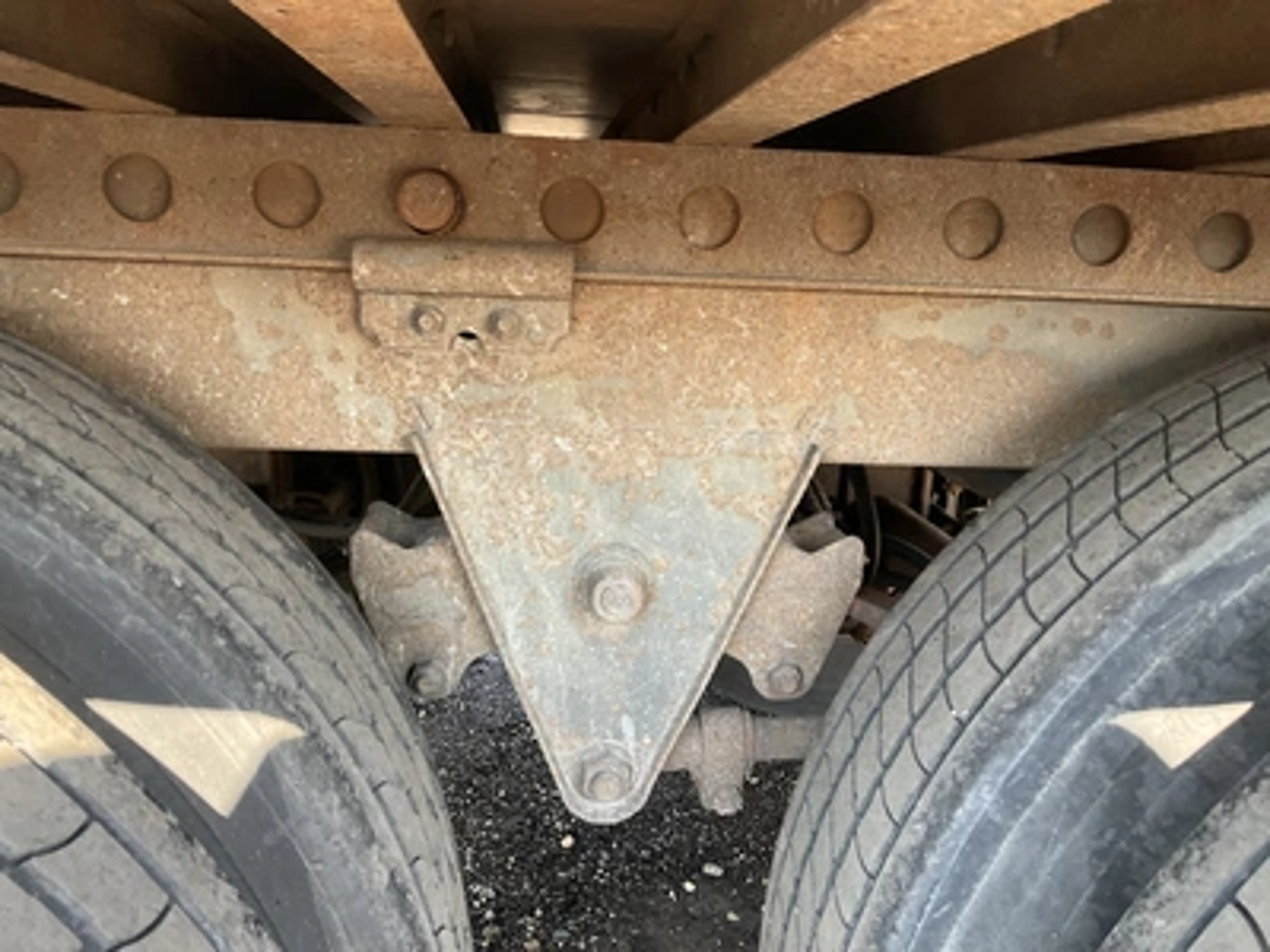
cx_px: 635
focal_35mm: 29
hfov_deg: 61.7
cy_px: 476
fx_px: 1064
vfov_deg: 48.2
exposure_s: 1/122
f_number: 1.8
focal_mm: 3
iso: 64
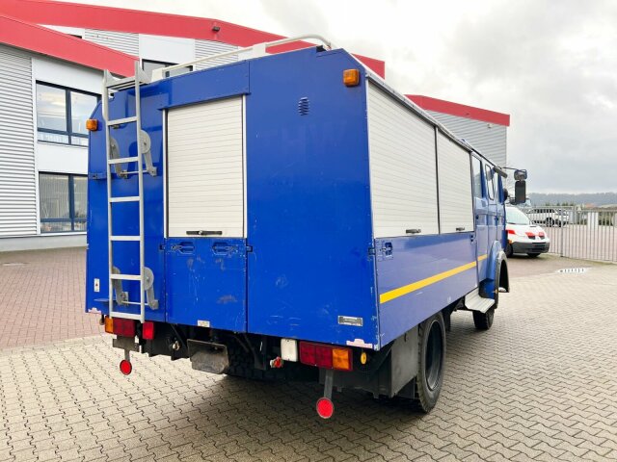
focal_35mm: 26
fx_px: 463
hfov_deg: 67.3
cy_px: 231
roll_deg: +1.2
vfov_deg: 53.1
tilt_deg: -2.1
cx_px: 308
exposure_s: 1/194
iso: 40
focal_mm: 5.7
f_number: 1.5
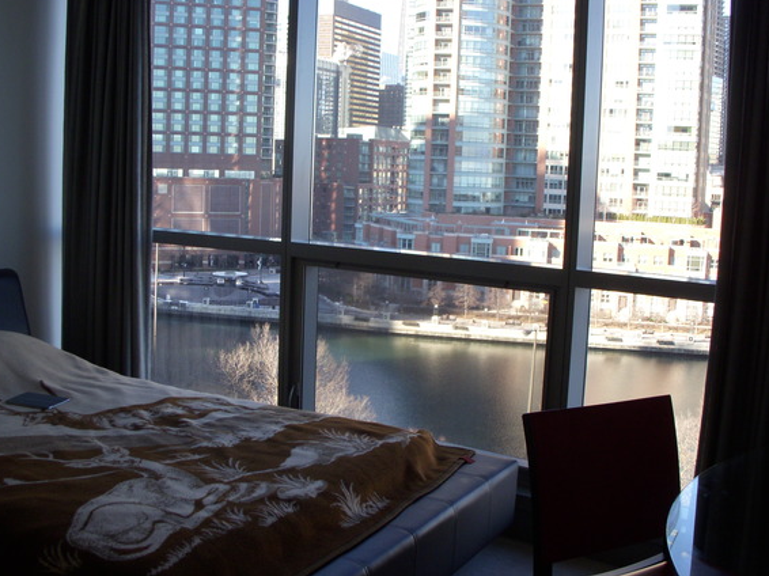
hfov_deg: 43.9
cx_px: 395
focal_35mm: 43
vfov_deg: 33.6
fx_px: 955
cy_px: 295
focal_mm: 6.3
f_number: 3.3
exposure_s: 1/100
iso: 100
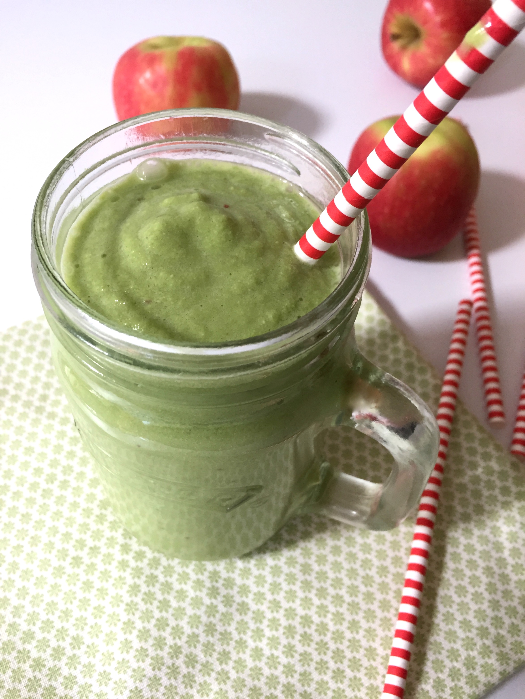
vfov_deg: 61.7
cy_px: 350
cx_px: 262
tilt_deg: -54.4
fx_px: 586
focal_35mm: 29
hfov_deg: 48.2
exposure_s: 1/30
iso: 50
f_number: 2.2
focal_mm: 4.15
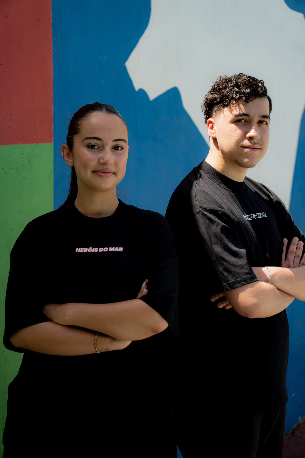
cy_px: 229
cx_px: 152
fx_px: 1239
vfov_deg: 20.9
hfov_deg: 14.0
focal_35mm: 98
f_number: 2.8
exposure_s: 1/1250
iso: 200
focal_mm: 65
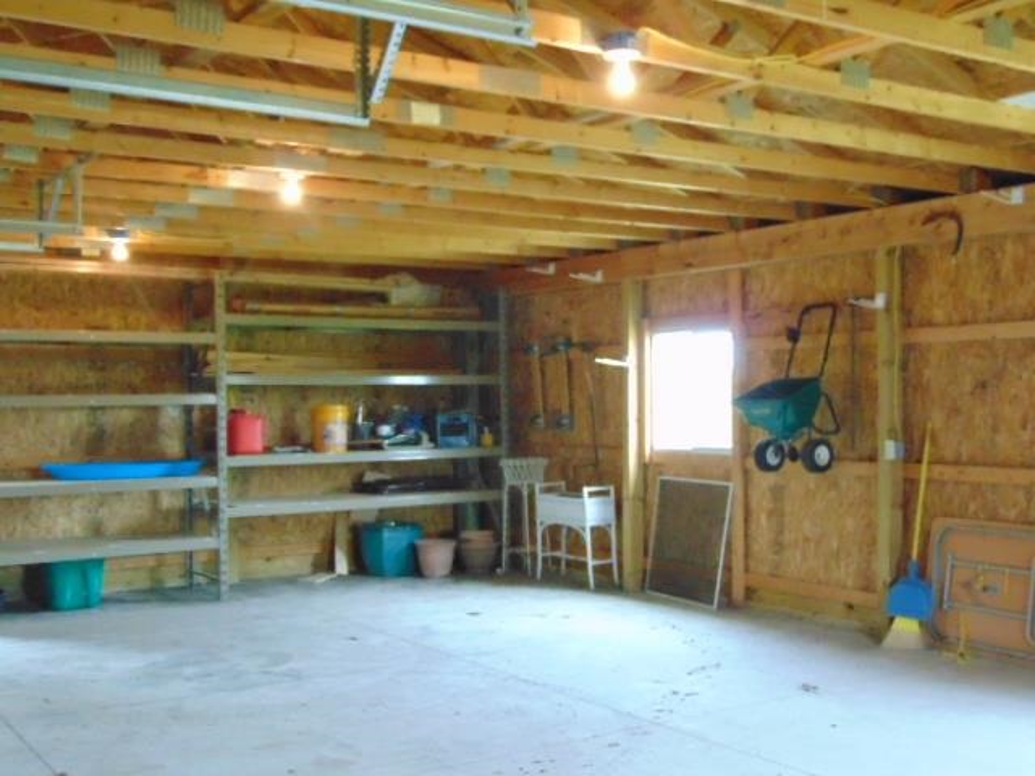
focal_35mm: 42
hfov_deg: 44.8
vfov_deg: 34.3
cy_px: 388
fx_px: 1256
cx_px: 518
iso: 800
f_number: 3.3
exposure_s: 1/50
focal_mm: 7.6
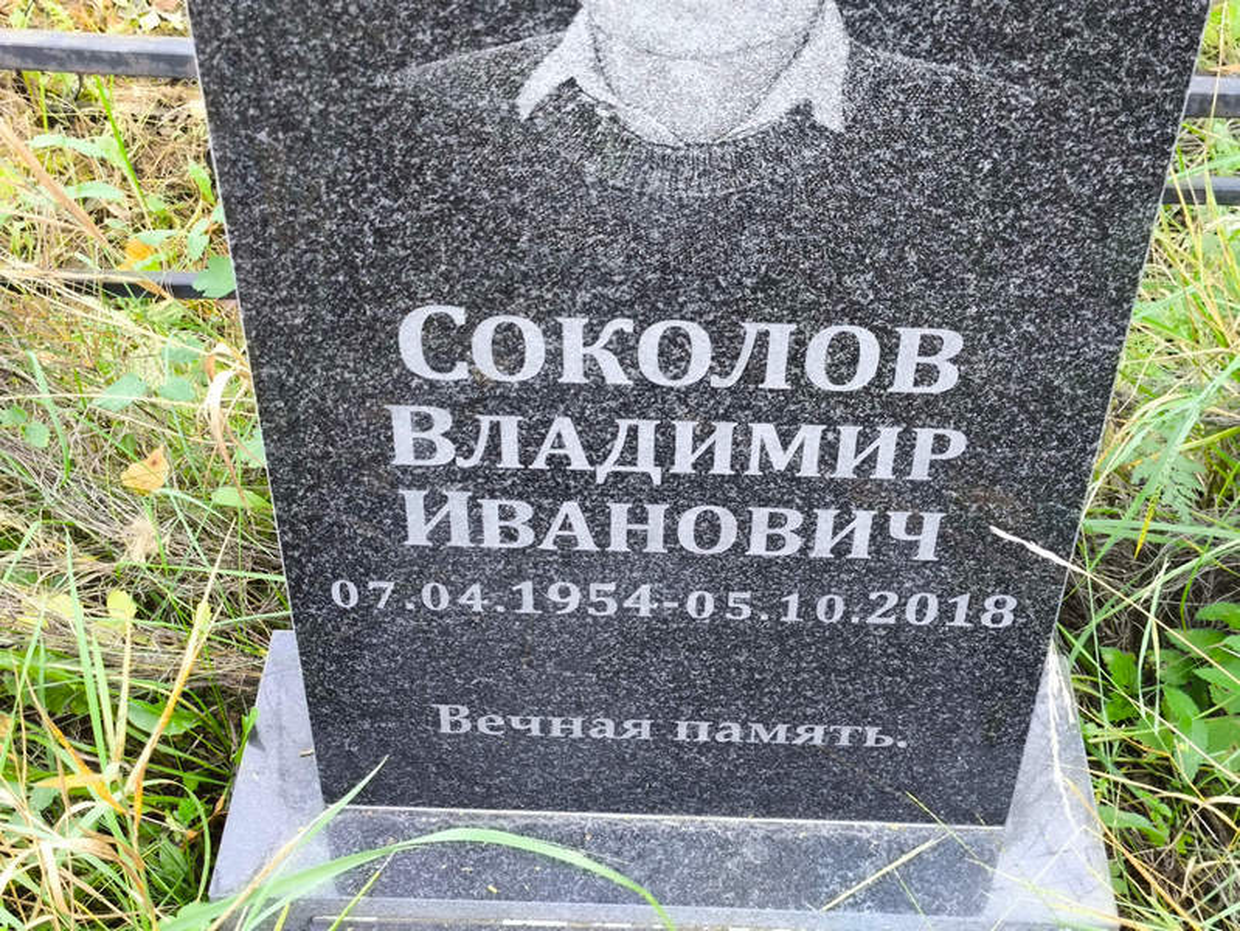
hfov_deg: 38.2
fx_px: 1792
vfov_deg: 29.1
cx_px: 620
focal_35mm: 50
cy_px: 466
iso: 125
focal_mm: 4.71
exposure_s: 1/50
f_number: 1.7
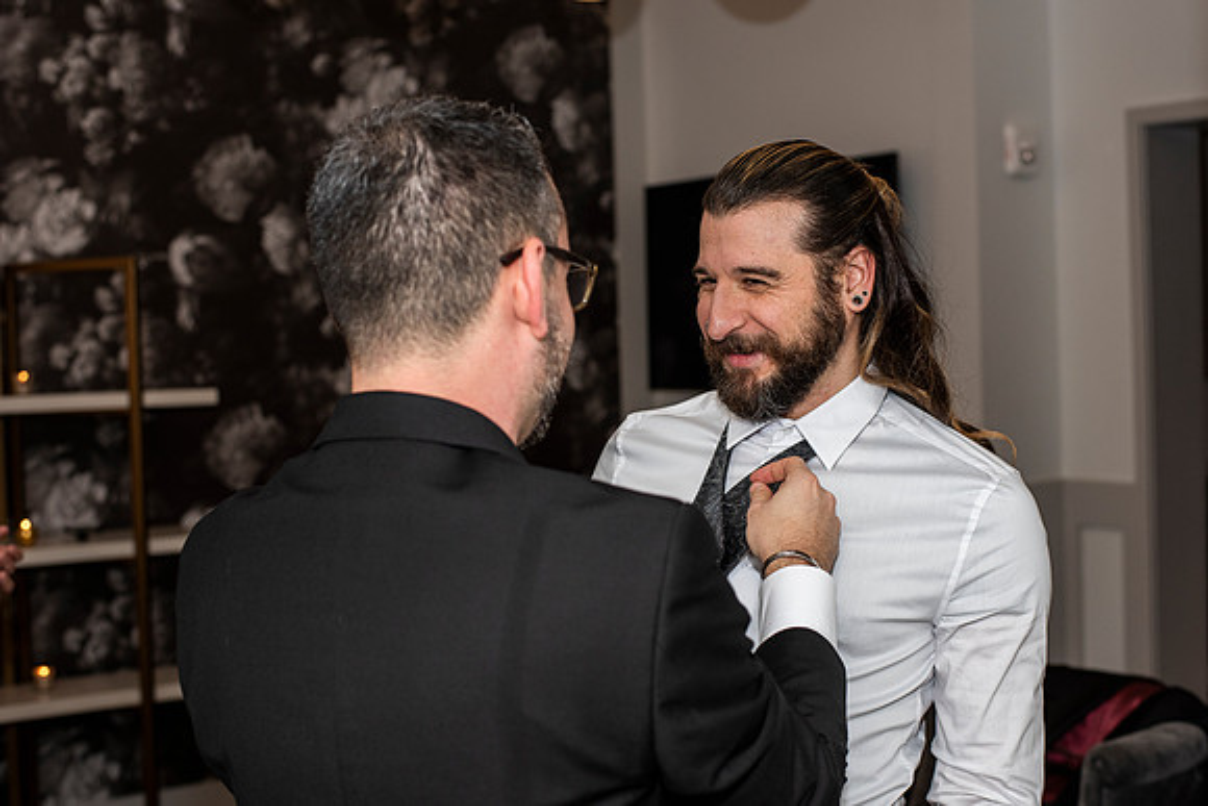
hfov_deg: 38.7
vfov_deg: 26.4
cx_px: 619
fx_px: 1718
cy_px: 393
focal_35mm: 51
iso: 800
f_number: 4
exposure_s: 1/125
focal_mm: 50
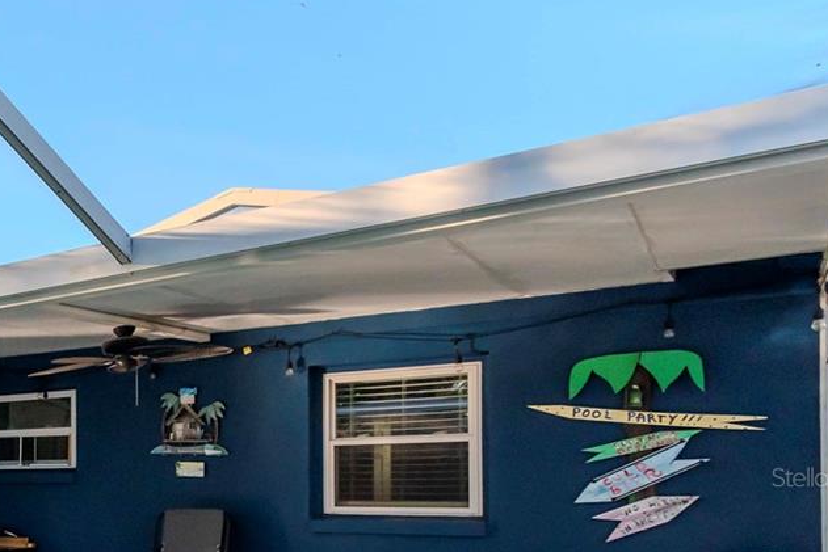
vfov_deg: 33.5
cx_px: -161
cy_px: 477
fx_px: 874
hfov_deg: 38.1
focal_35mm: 38
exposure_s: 1/320
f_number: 7.1
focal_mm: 10
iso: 500
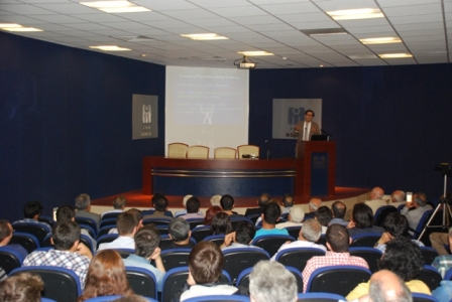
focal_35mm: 46
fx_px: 585
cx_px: 226
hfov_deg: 42.3
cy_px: 151
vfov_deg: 29.0
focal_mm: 31
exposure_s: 1/60
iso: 900
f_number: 4.2
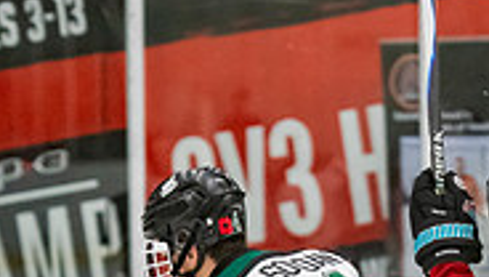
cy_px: 459
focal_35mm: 511
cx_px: 338
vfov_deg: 2.4
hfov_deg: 4.2
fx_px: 6634
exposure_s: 1/640
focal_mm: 116
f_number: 3.2
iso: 2000
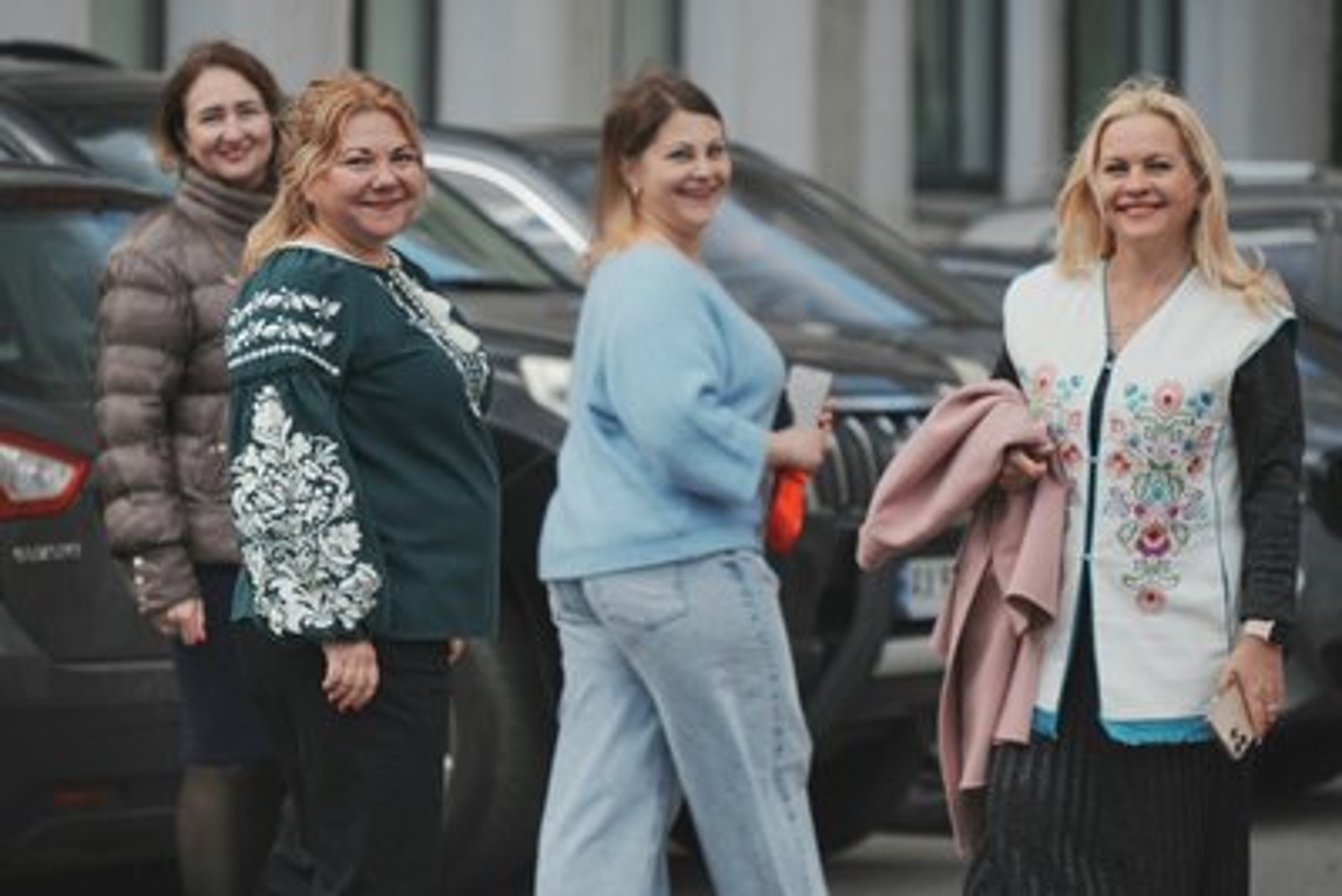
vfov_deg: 7.2
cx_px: 671
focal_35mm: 192
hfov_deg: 10.7
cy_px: 448
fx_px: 7160
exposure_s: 1/400
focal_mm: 192
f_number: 5.6
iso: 100
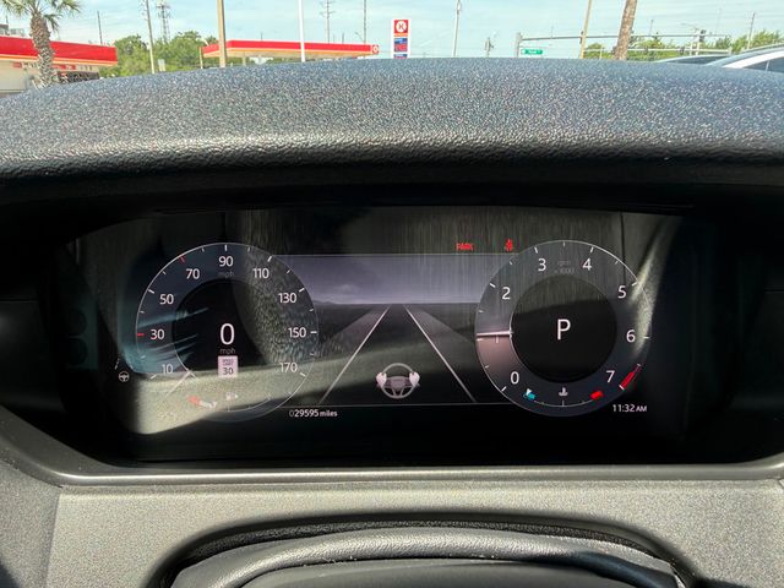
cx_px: 392
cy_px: 294
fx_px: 544
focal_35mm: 24
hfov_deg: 71.6
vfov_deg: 56.8
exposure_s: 1/120
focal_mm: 2.22
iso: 40
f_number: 2.2
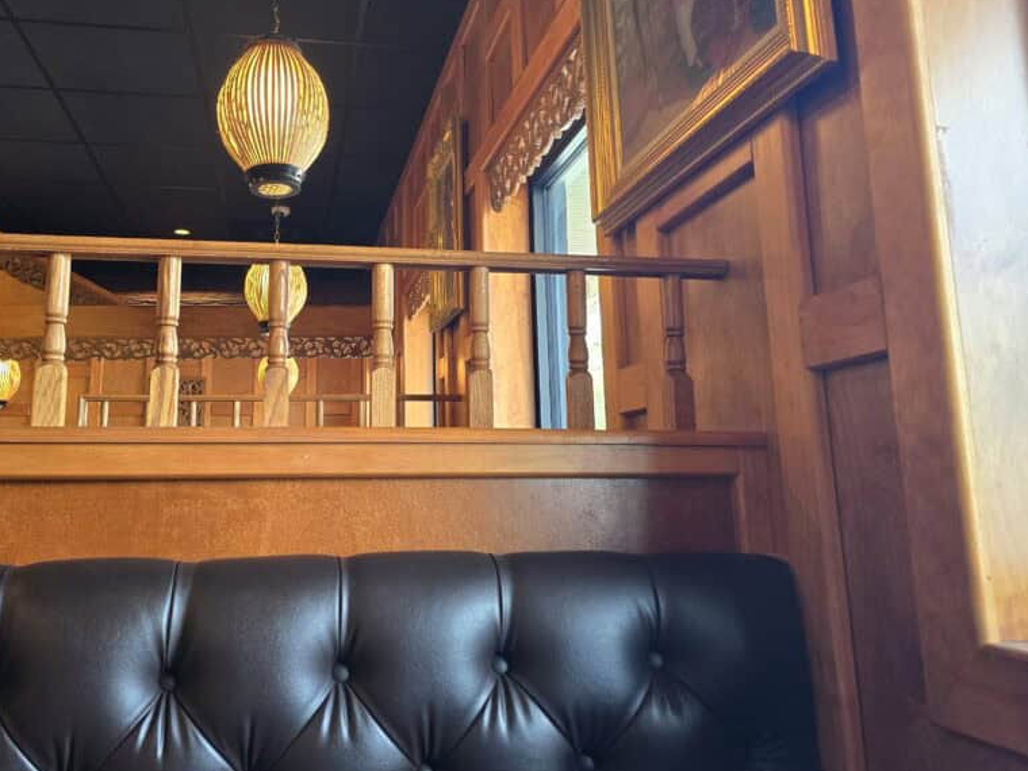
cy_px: 315
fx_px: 921
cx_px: 421
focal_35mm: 31
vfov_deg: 45.2
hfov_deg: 58.0
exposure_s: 1/120
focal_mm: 6.3
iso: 250
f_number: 1.7
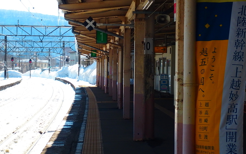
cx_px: 94
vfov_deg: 14.9
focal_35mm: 88
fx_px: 590
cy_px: 68
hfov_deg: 23.5
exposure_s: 1/800
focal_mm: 10
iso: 100
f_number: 4.5
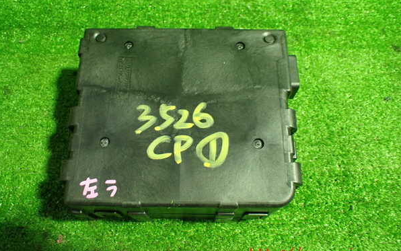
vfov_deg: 39.4
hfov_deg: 59.6
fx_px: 350
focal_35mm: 32
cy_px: 112
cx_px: 200
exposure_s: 1/50
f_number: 2.3
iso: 800
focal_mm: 5.4
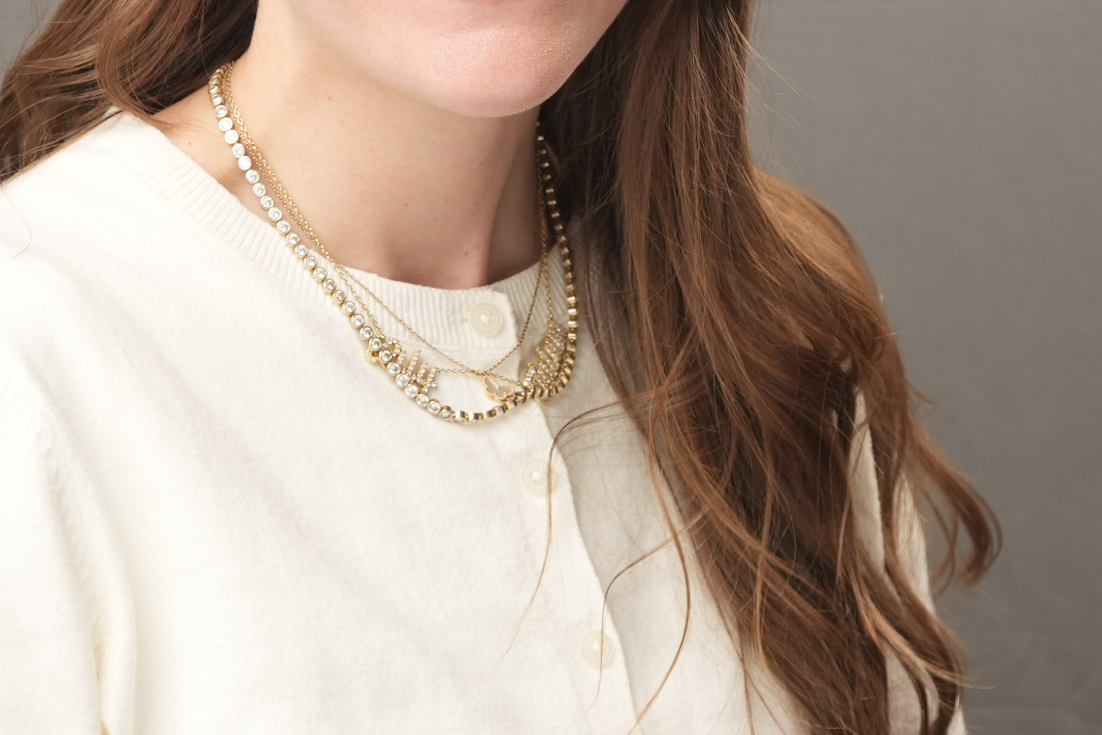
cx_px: 392
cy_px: 156
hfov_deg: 10.9
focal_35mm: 189
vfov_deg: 7.3
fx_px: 5785
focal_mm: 59.9
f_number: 6.3
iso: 200
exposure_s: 1/250
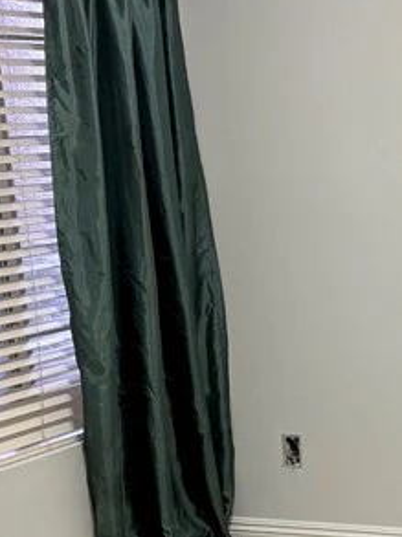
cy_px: 403
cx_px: 514
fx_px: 1412
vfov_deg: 21.4
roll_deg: +2.2
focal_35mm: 91
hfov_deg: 15.5
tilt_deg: -11.6
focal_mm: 5.96
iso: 100
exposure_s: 1/60
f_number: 1.6
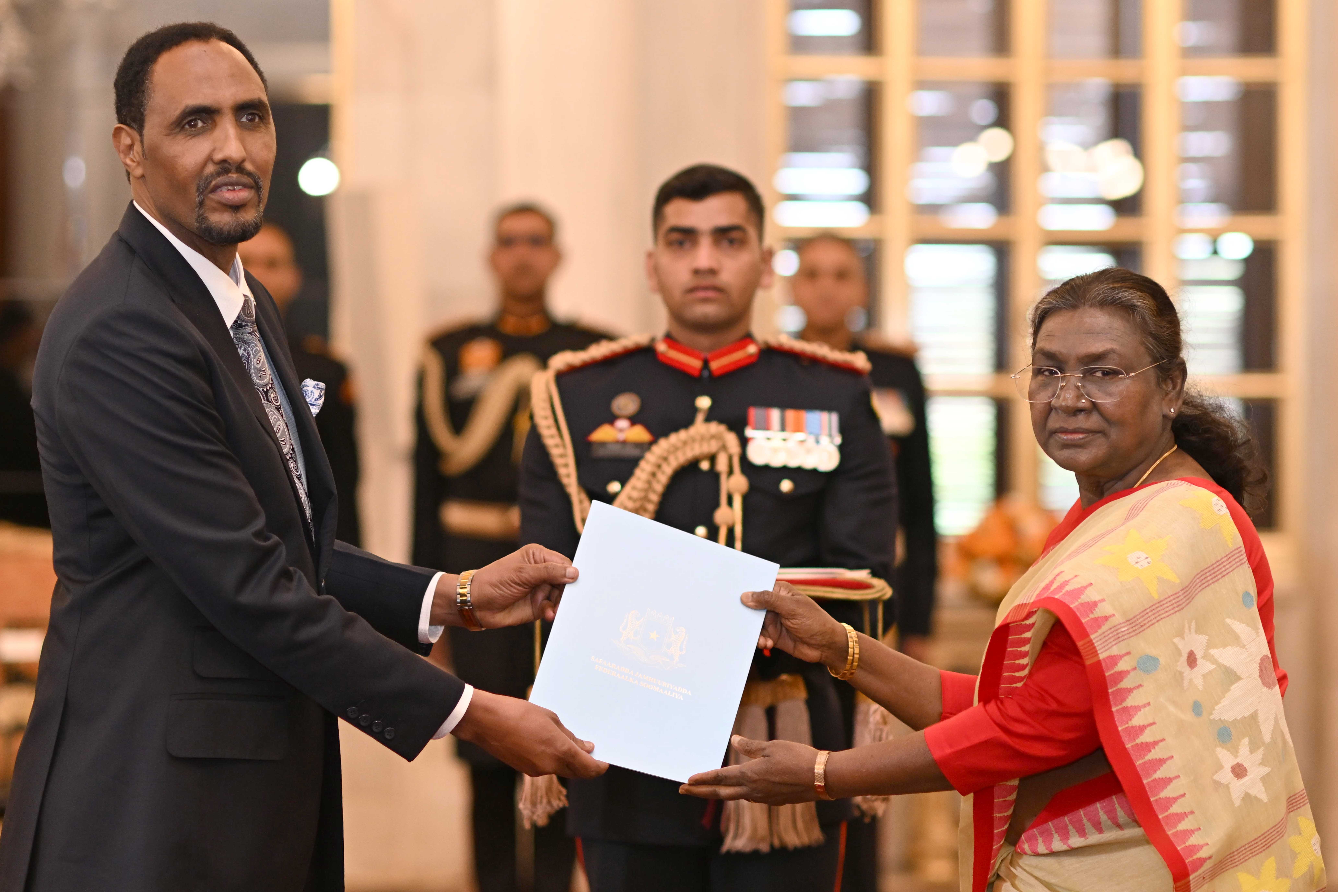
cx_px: 669
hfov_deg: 23.9
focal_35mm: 85
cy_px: 446
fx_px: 3159
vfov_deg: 16.1
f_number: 1.8
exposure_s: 1/200
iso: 1000
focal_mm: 85
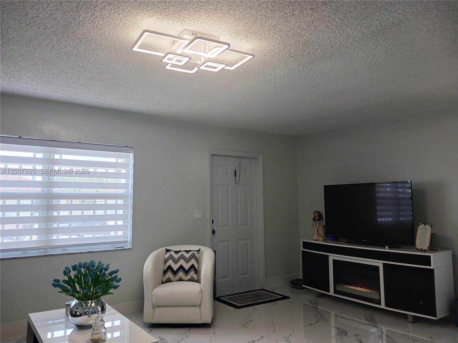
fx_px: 357
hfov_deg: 65.3
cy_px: 172
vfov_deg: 51.4
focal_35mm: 27
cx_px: 229
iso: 64
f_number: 1.8
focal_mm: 4
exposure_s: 1/60
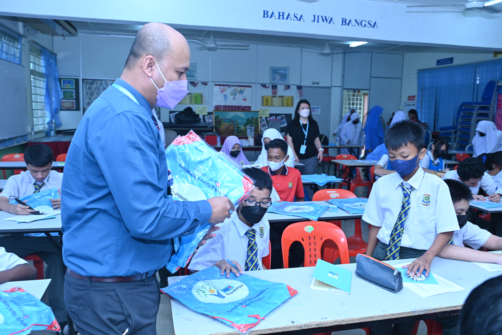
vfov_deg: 44.9
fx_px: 404
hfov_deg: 63.7
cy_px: 168
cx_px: 251
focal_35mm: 29
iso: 400
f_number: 4
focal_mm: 29
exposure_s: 1/60
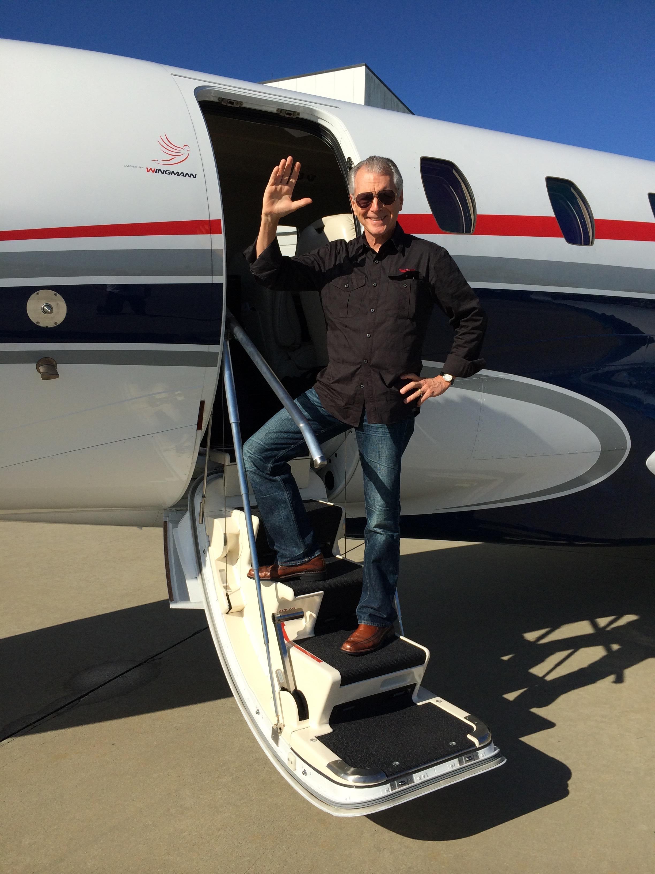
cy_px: 437
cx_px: 328
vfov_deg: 60.0
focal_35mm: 30
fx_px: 757
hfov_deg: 46.8
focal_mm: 4.12
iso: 32
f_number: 2.2
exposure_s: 1/3165
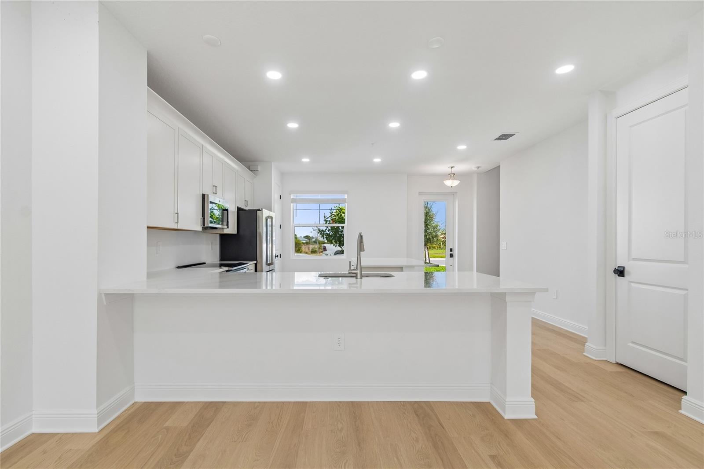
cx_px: 352
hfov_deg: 100.4
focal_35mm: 15
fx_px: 293
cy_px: 234
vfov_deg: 77.3
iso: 100
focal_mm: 10
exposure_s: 1/60
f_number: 7.1
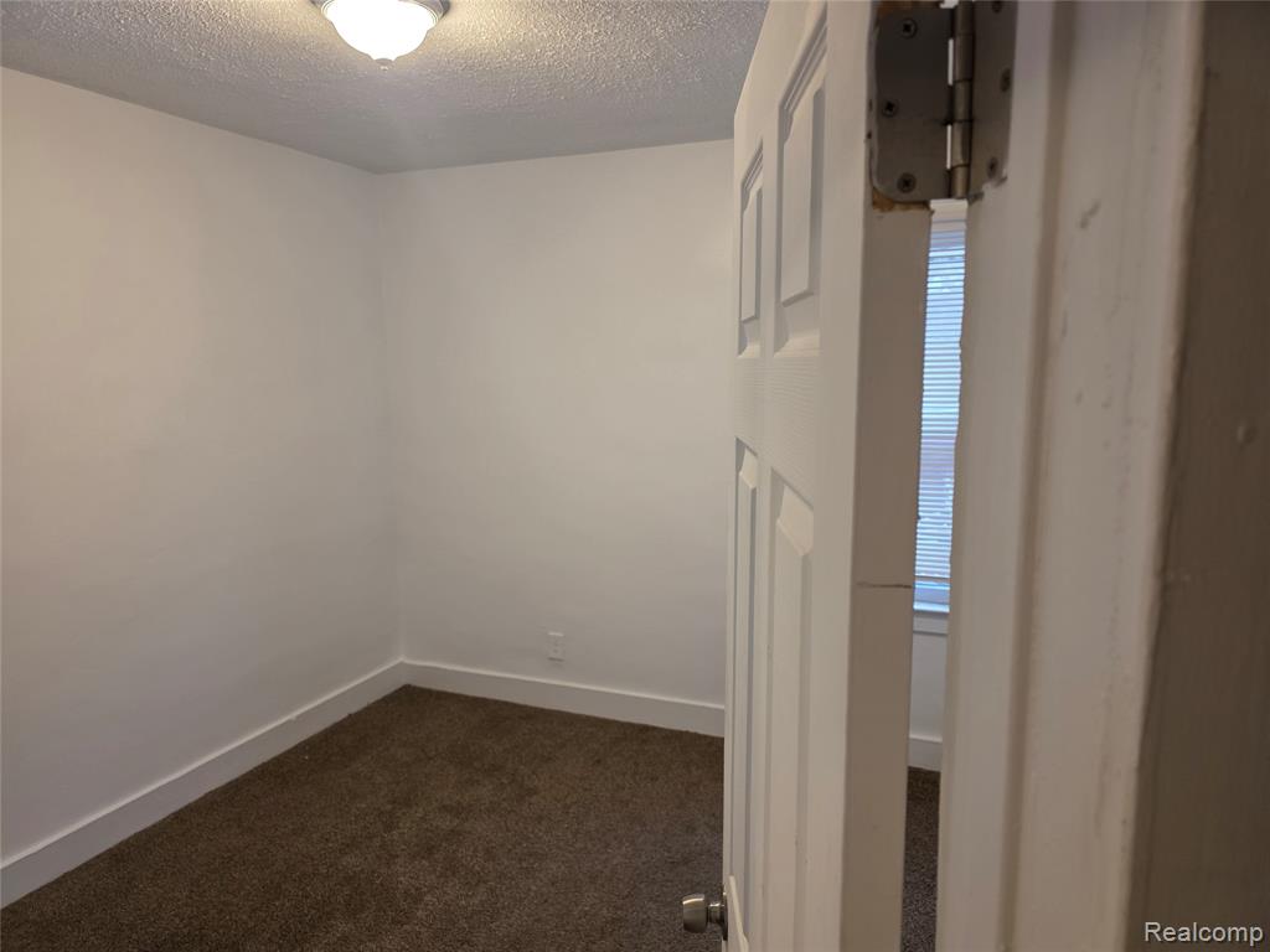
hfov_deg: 73.9
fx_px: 844
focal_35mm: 23
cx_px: 635
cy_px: 476
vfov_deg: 58.9
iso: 320
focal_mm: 6.3
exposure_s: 1/120
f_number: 1.7
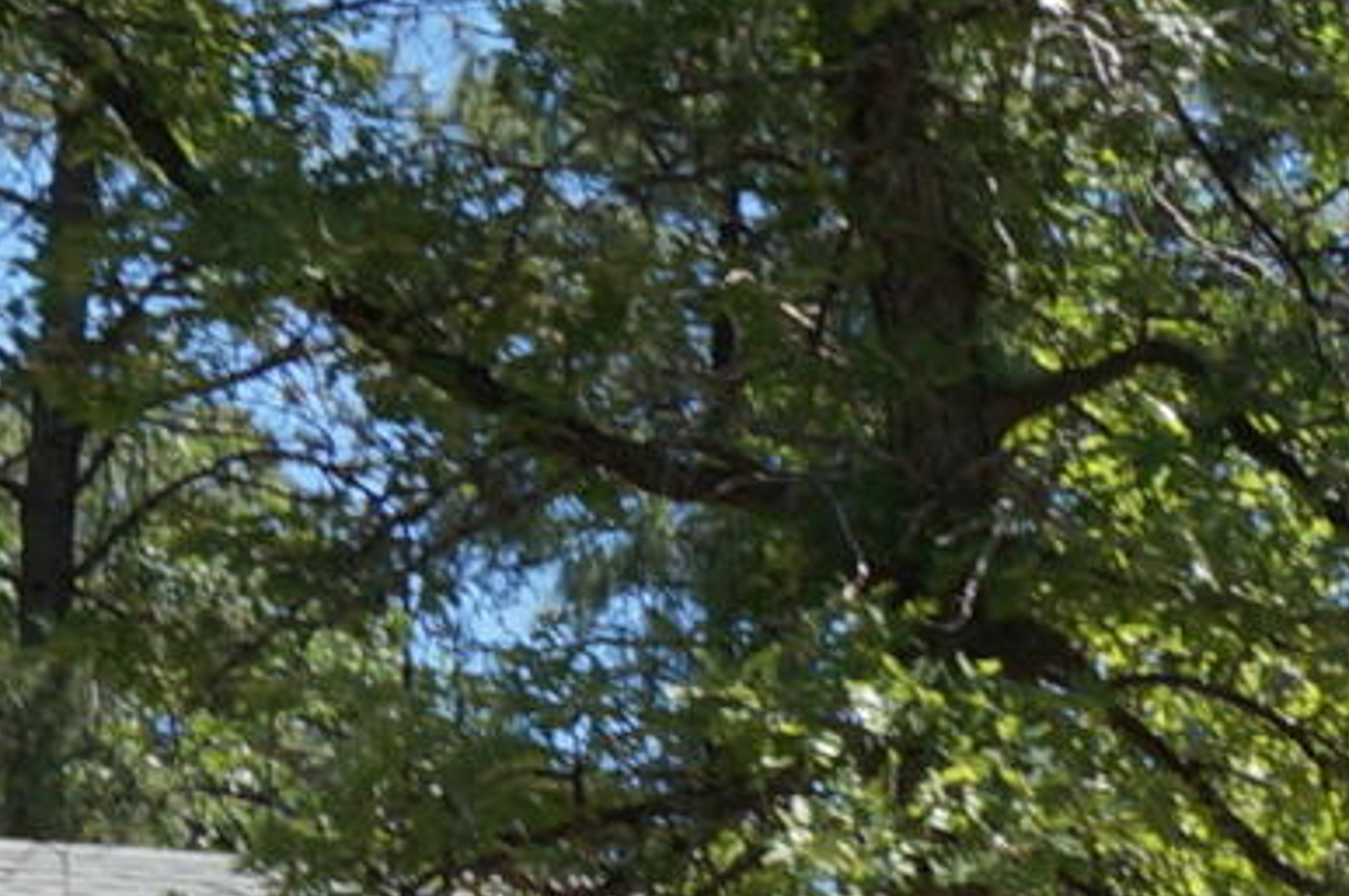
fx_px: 6961
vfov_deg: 7.3
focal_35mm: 186
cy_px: 1142
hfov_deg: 10.9
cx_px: 1520
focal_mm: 16
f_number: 8
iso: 100
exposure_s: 1/125
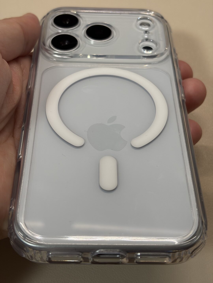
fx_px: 427
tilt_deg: -61.1
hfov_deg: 28.0
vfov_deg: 36.8
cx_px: 106
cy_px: 142
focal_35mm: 52
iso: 80
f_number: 1.6
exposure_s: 1/100
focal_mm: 5.96
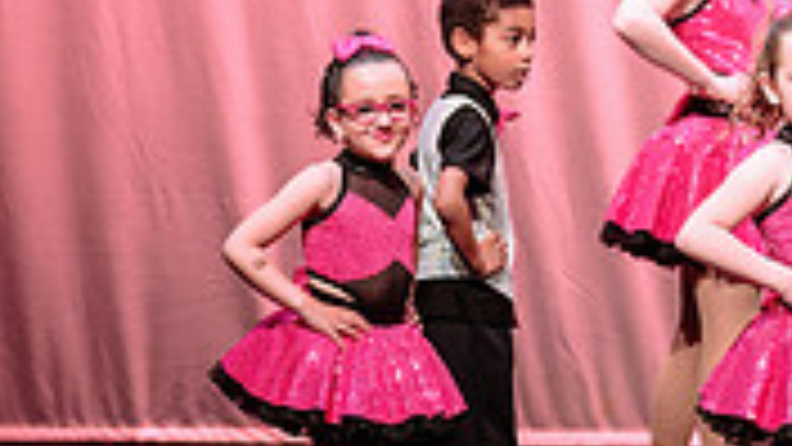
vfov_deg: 2.5
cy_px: 137
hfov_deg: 4.4
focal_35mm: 487
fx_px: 10227
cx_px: 880
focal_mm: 130
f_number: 2.8
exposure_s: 1/400
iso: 1250
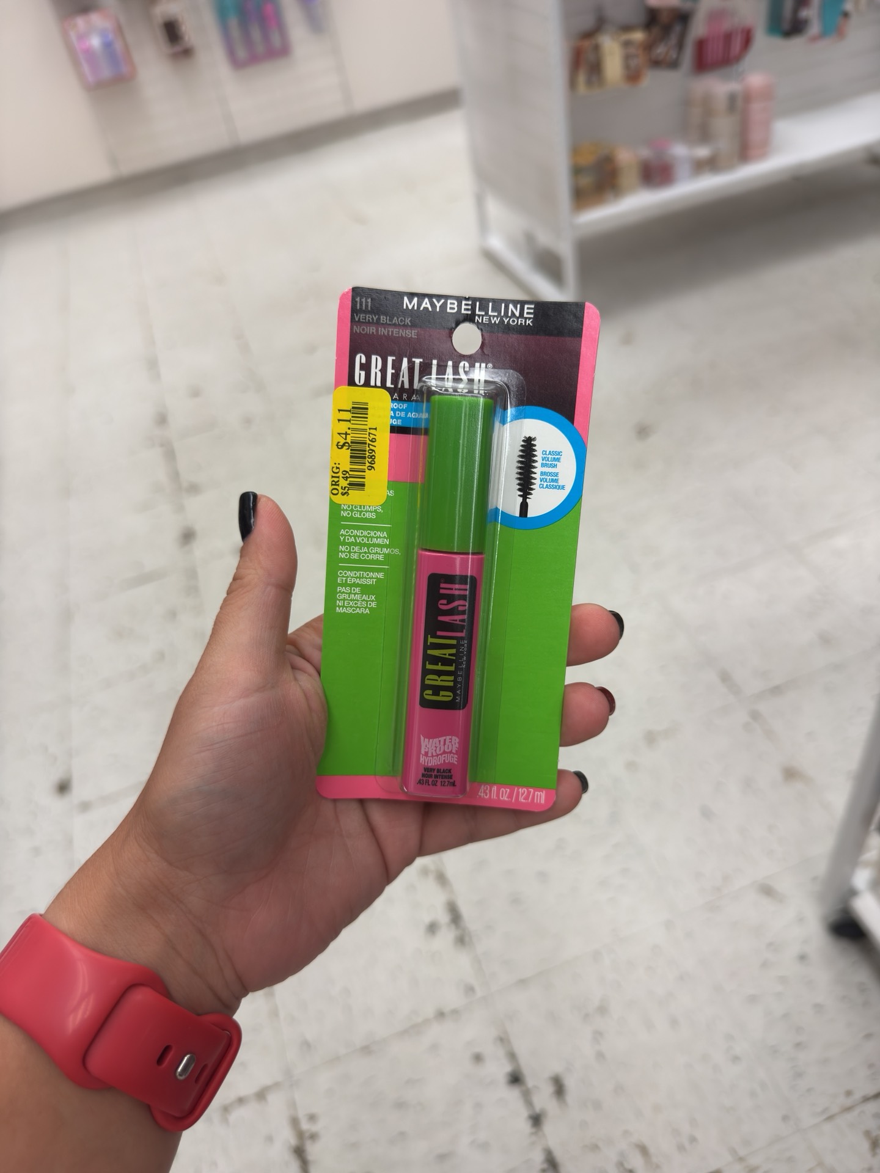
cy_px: 586
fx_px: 813
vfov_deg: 71.6
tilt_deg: -42.2
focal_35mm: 24
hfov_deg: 56.8
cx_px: 440
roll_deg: +12.3
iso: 80
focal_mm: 6.76
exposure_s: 1/173
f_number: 1.78
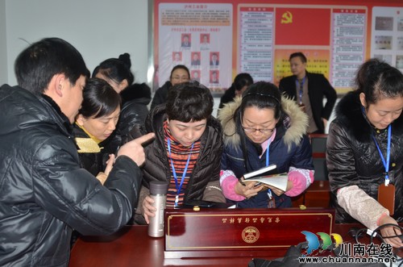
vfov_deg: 27.9
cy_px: 134
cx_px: 202
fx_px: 536
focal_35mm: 48
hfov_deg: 41.2
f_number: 3.8
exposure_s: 1/60
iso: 800
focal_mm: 32
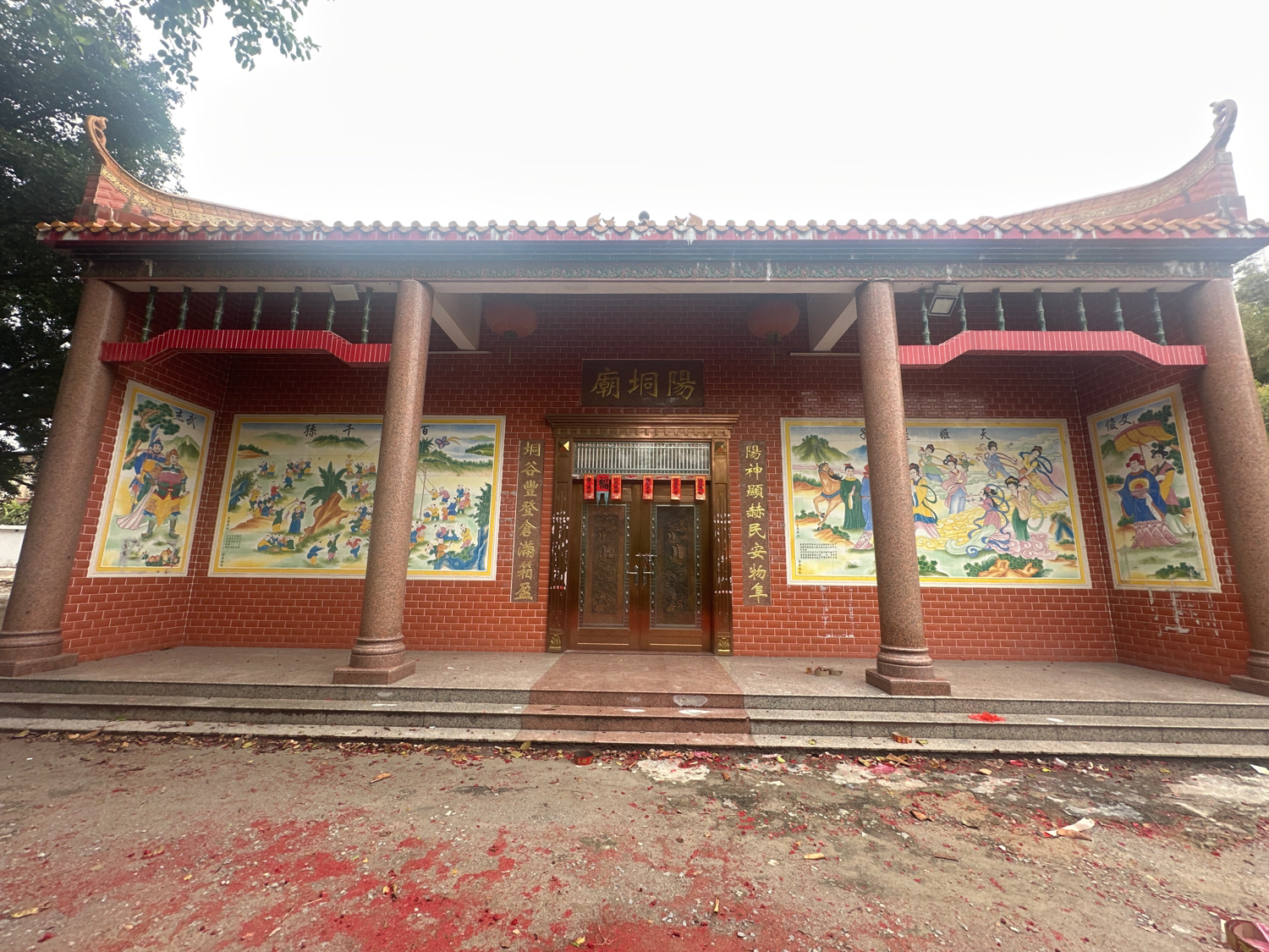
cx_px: 634
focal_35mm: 14
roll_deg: -0.6
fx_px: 513
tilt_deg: +10.0
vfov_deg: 85.7
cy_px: 476
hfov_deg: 102.1
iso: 64
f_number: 2.2
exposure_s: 1/99
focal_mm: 2.22
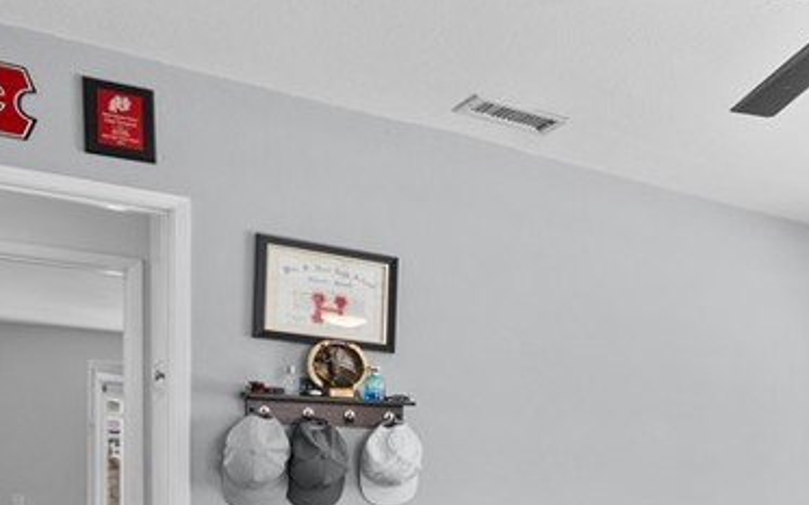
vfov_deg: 28.8
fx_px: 926
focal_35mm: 42
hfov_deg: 39.0
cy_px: 491
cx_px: 885
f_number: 10
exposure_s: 1/2
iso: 125
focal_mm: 15
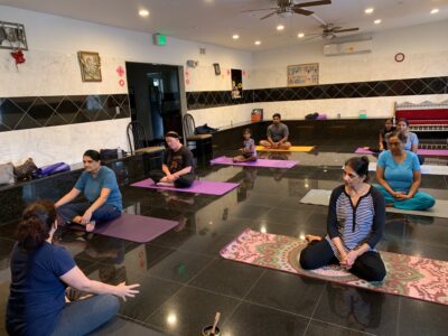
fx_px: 336
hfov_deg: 67.3
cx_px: 224
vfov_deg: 53.1
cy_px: 168
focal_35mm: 26
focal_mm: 4.25
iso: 320
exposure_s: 1/40
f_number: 1.8
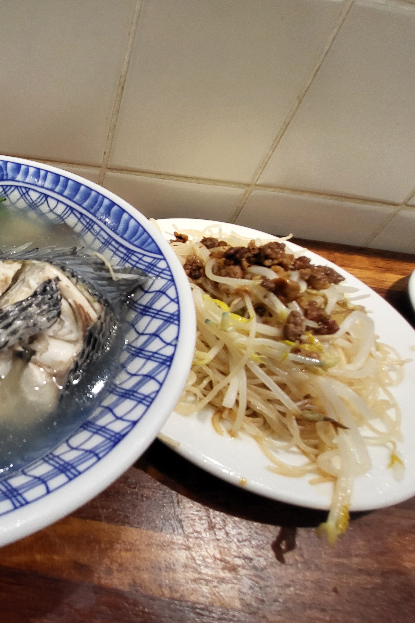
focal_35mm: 19
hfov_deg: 55.2
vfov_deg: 86.9
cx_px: 35
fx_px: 328
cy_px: 310
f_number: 2.2
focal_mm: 1.74
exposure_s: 1/60
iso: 200
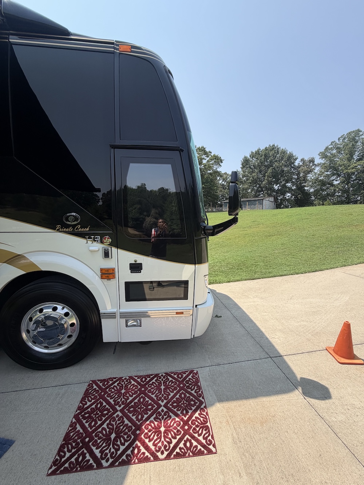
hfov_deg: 85.7
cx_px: 182
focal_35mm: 14
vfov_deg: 102.1
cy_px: 242
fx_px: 196
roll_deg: +0.4
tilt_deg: -3.8
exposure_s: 1/770
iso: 32
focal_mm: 2.22
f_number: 2.2
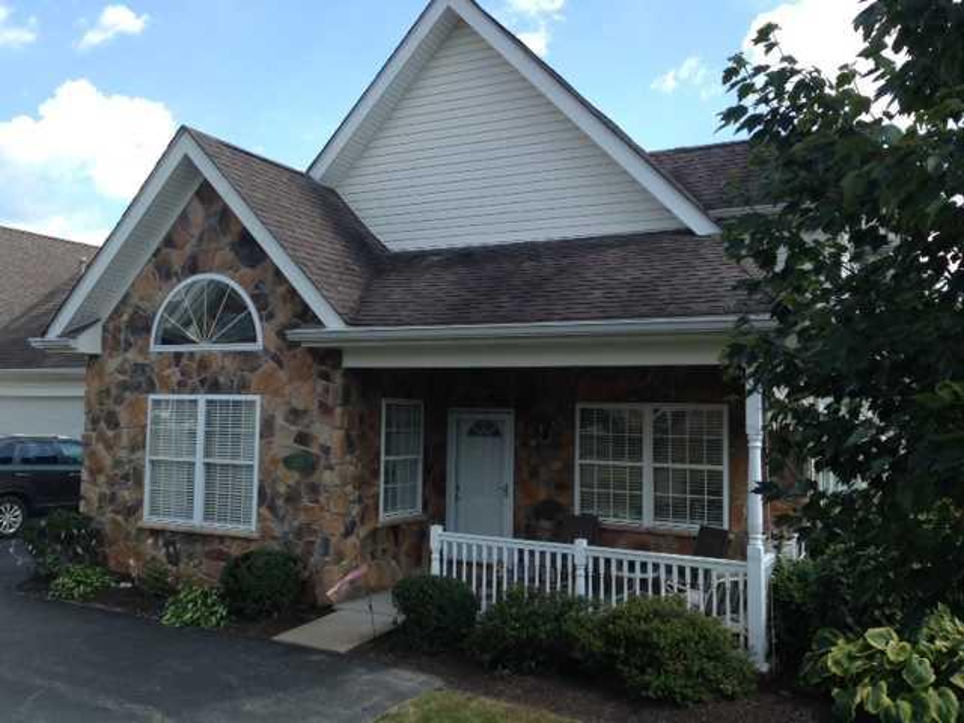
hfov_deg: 55.4
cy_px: 362
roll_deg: -2.4
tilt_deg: +1.8
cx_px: 482
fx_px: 919
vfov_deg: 42.9
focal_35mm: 33
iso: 50
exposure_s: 1/723
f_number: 2.4
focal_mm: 4.12
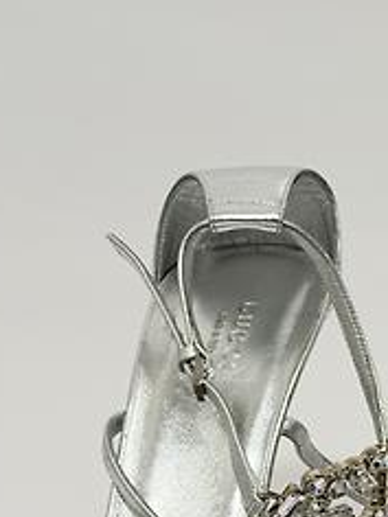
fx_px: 1823
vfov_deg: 16.1
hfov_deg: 12.0
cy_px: 388
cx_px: 427
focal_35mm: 122
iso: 100
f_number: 1.78
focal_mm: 6.76
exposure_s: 1/78
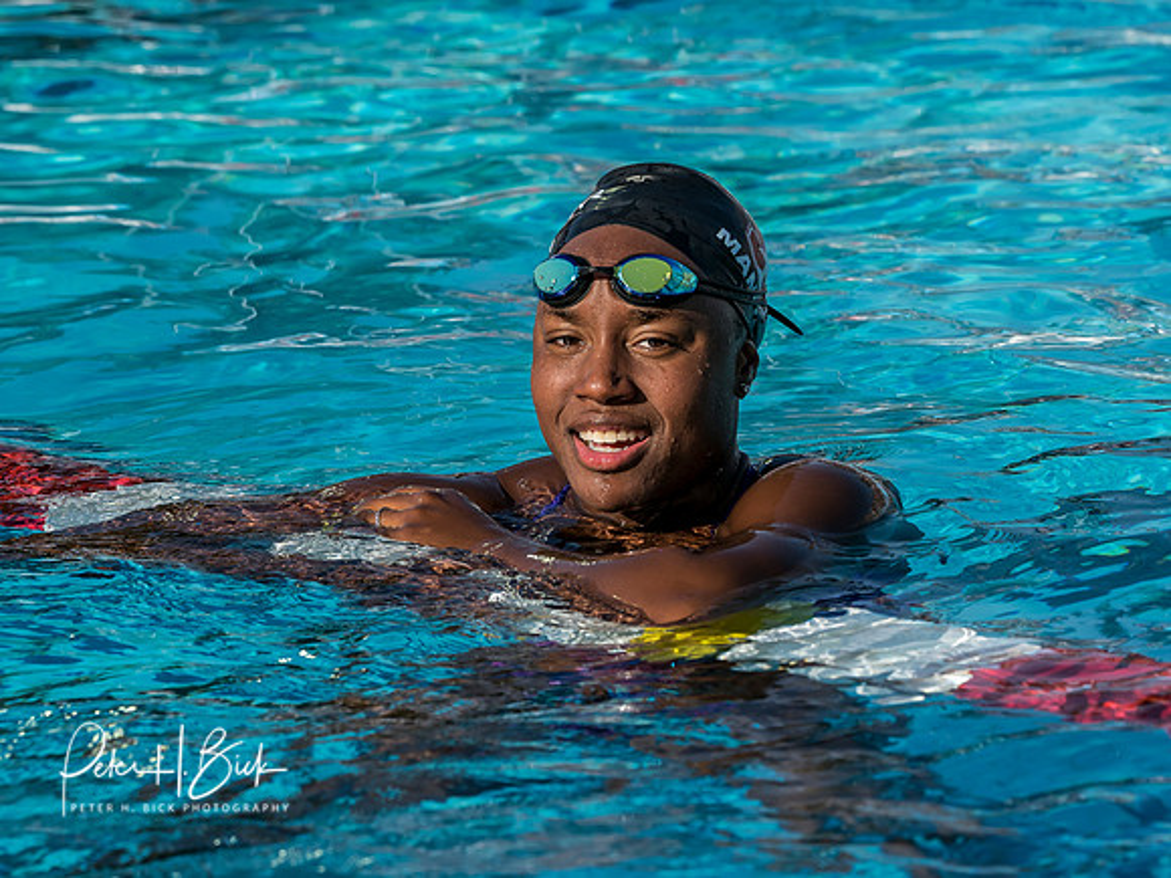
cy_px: 439
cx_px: 586
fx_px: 13565
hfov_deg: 4.9
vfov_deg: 3.7
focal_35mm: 401
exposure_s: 1/1600
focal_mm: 200
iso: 250
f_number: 5.6
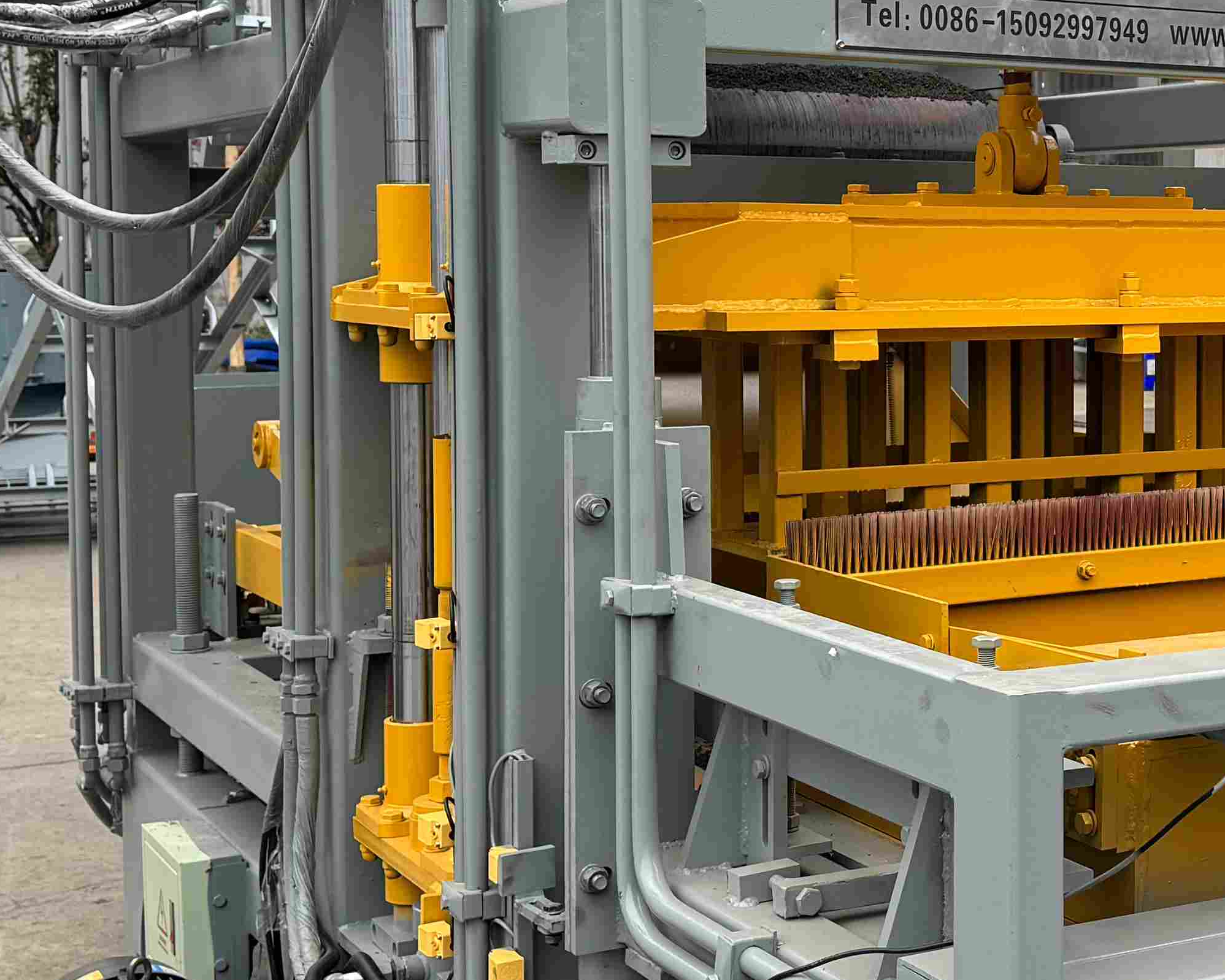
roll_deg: +0.7
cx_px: 1188
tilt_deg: -3.3
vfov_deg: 22.8
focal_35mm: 67
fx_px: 2429
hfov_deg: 26.9
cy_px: 380
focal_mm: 6.86
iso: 80
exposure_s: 1/387
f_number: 1.78
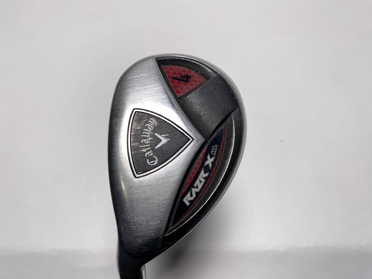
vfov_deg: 53.1
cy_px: 140
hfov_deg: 67.3
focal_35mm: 26
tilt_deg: -64.5
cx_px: 186
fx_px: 279
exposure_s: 1/658
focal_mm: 4.25
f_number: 1.8
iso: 32
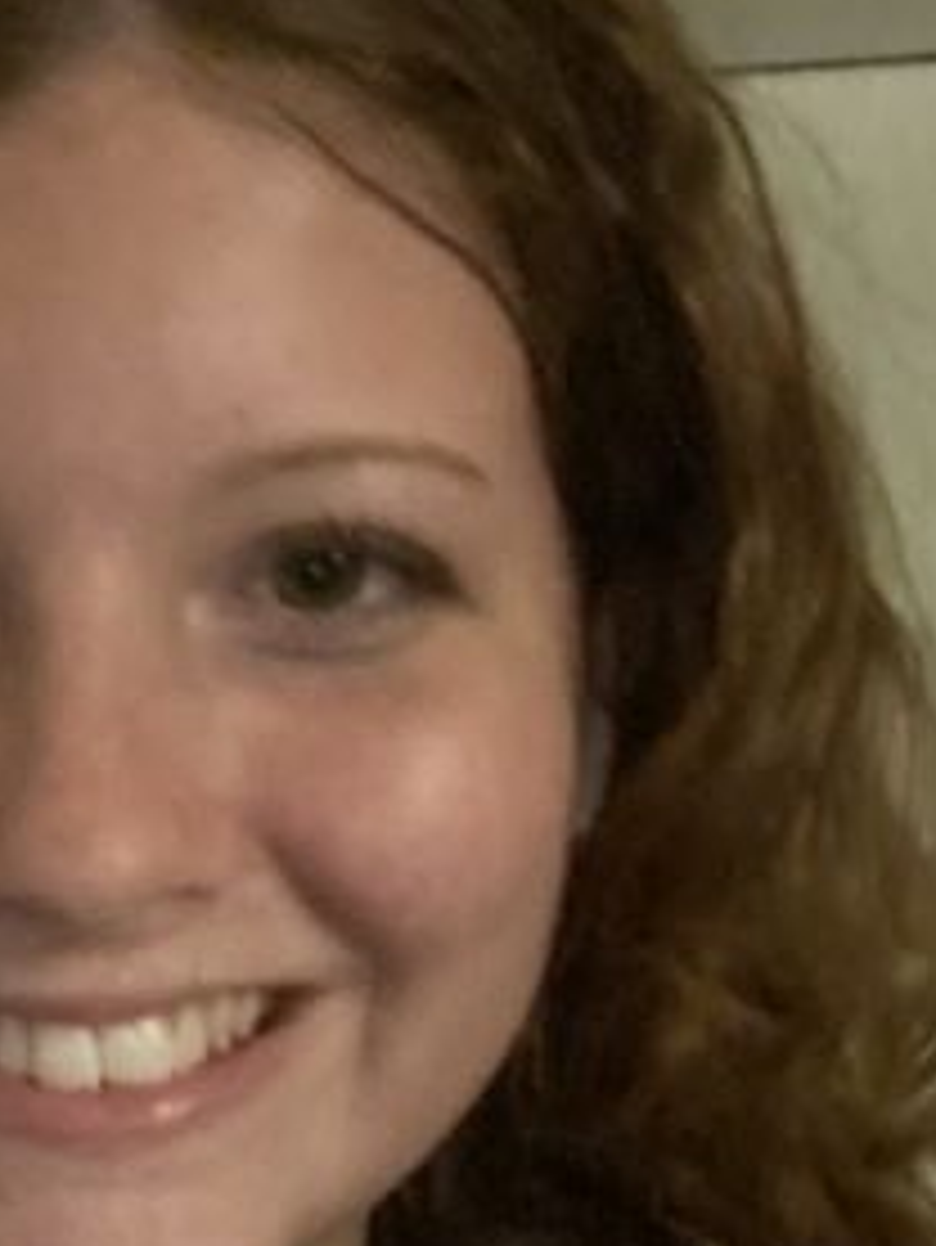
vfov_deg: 28.8
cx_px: 32
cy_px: 1075
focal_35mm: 65
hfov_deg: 21.9
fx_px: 2342
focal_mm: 2.71
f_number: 2.2
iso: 1600
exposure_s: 1/17
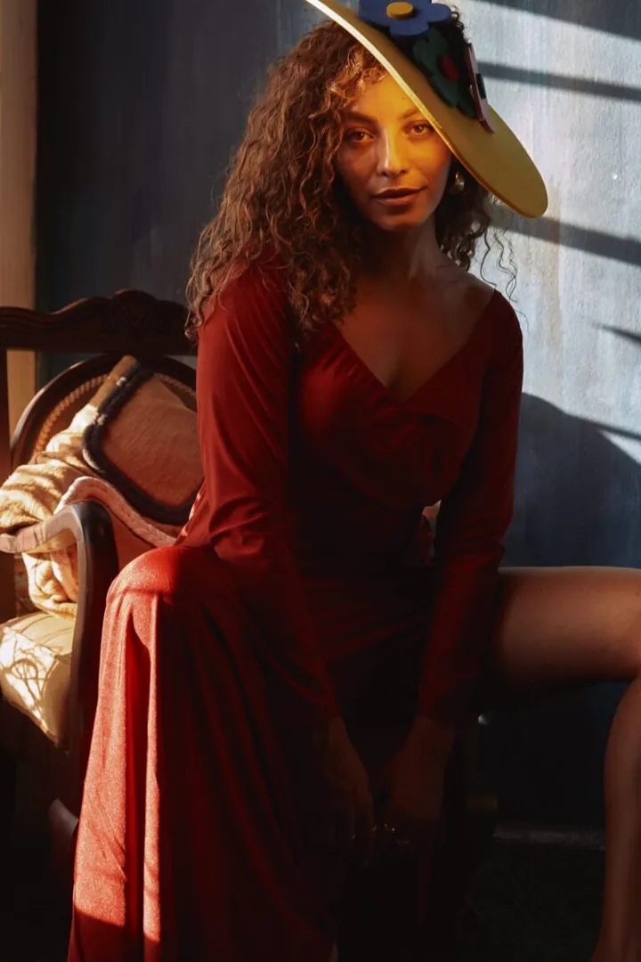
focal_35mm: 57
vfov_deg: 35.1
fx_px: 1522
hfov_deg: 23.8
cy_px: 481
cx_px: 320
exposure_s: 1/200
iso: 500
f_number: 4
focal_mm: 38
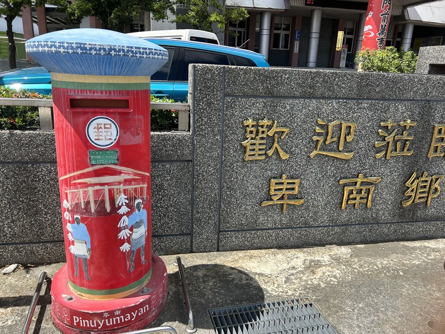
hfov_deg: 67.3
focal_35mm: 26
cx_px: 222
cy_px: 167
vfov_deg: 53.1
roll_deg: -0.8
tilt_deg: -14.1
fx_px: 334
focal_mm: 5.7
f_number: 1.5
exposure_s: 1/2123
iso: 50
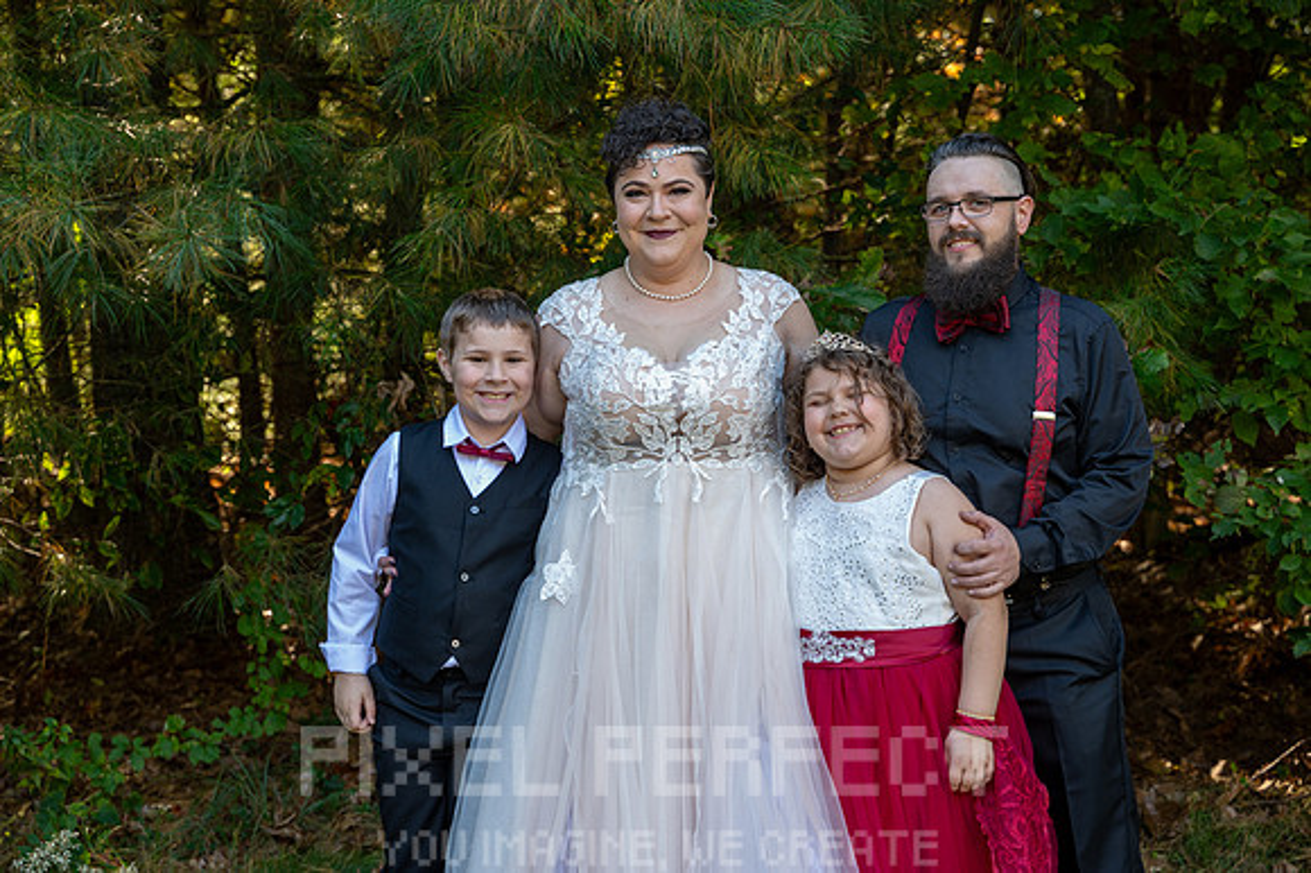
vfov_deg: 23.0
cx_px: 656
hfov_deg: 34.0
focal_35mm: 59
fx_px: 2147
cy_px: 436
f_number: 4.5
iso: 900
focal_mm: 59
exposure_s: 1/200
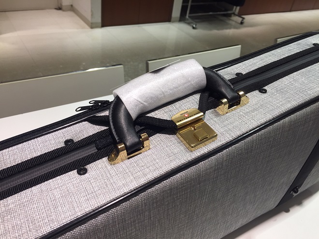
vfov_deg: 48.2
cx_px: 160
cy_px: 120
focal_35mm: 29
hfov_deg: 61.7
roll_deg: -9.4
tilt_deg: -37.0
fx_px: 267
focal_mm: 4.15
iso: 32
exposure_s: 1/60
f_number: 2.2
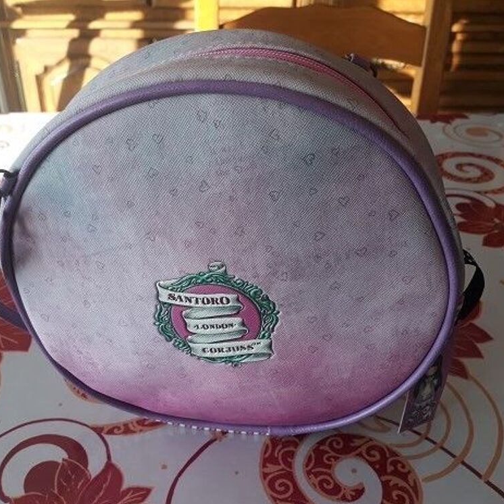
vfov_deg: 51.1
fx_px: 527
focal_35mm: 32
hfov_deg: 51.0
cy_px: 253
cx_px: 226
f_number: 1.7
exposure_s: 1/158
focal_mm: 3.71
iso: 40
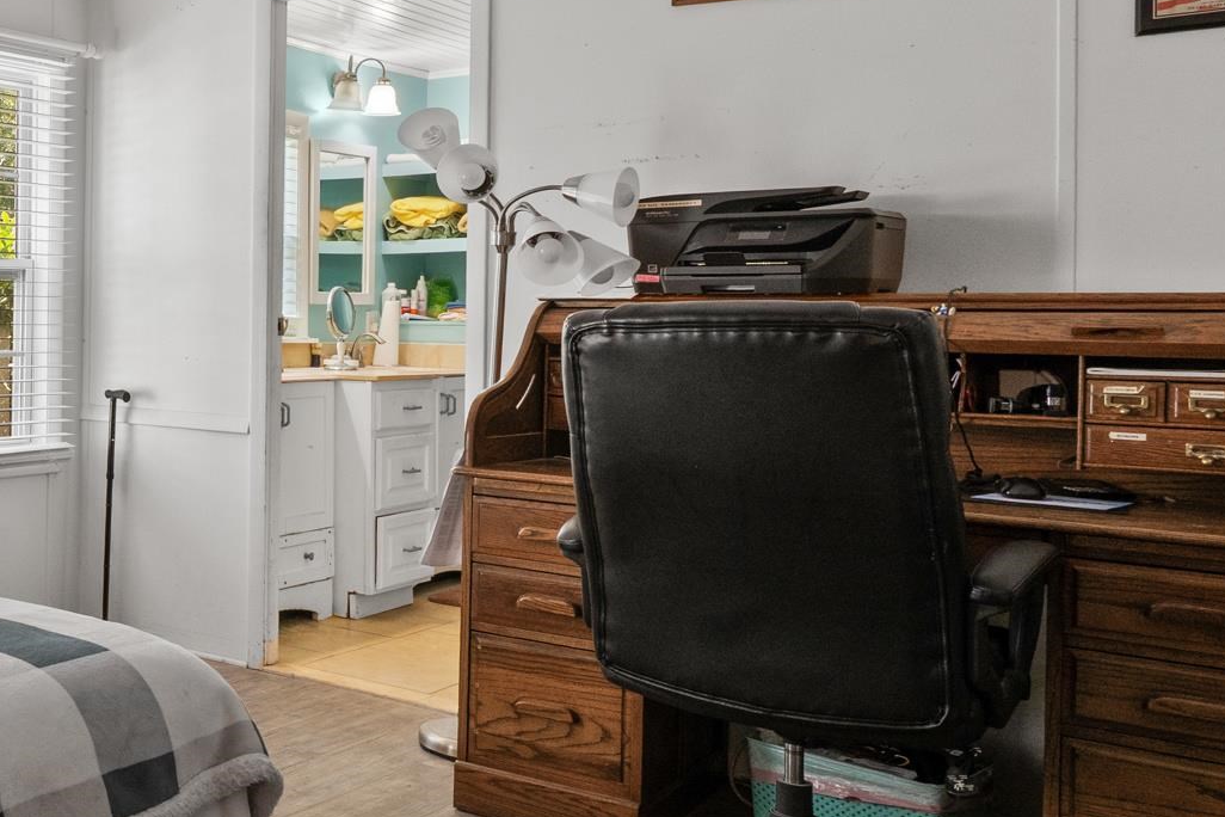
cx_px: -189
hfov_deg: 38.7
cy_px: 347
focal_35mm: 39
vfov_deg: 34.1
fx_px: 1327
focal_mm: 16
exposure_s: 1/15
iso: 1250
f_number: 8
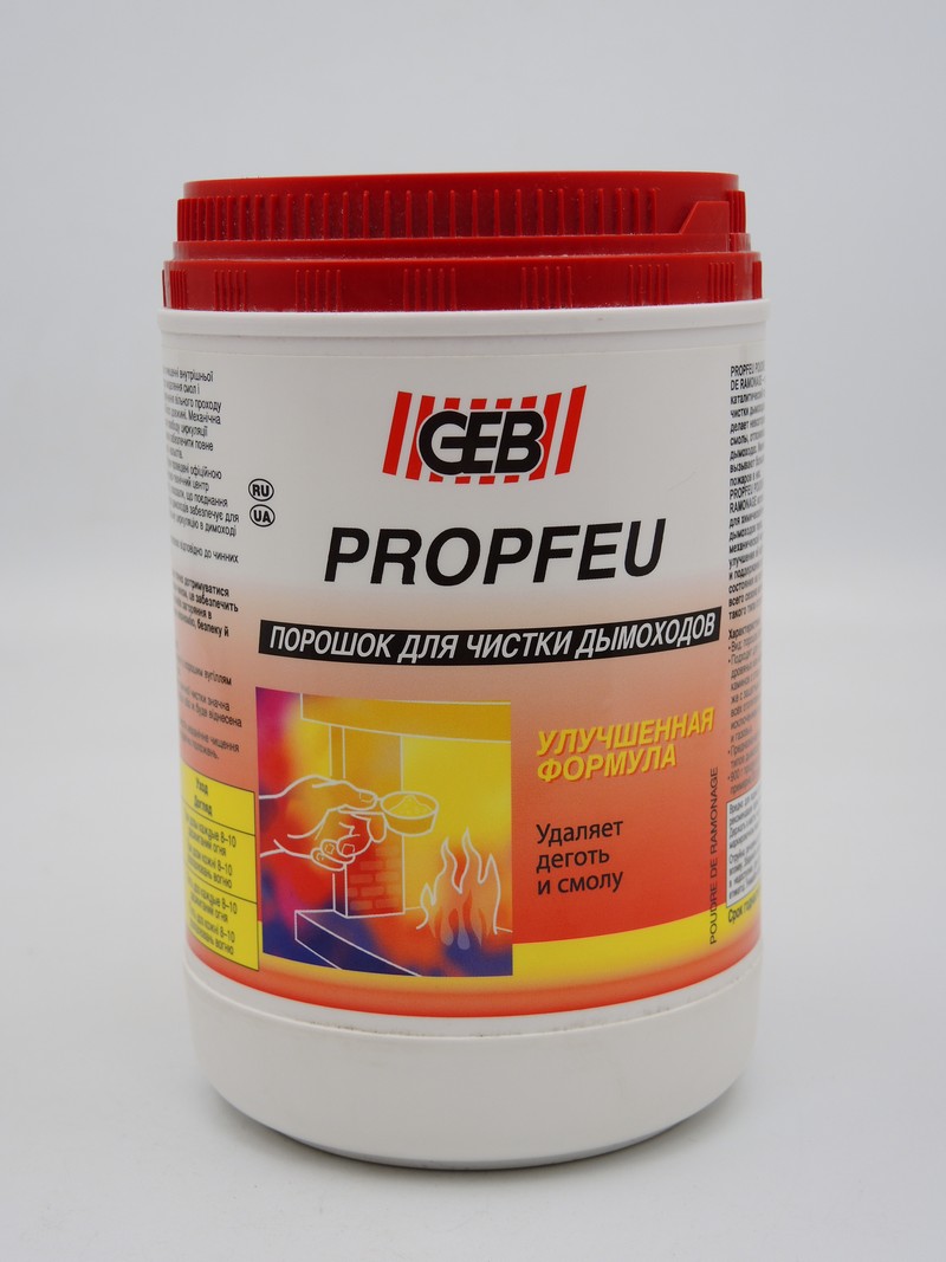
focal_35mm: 58
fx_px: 2114
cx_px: 473
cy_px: 631
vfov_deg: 33.2
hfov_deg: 25.2
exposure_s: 1/1000
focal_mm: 12.5
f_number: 2.8
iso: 100
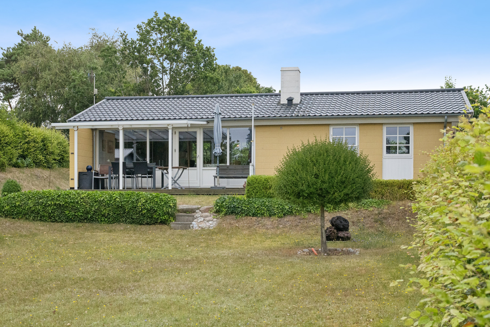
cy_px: 164
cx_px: 245
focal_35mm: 52
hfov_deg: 37.9
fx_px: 715
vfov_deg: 25.8
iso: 2000
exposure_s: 1/1600
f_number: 6.3
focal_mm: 35
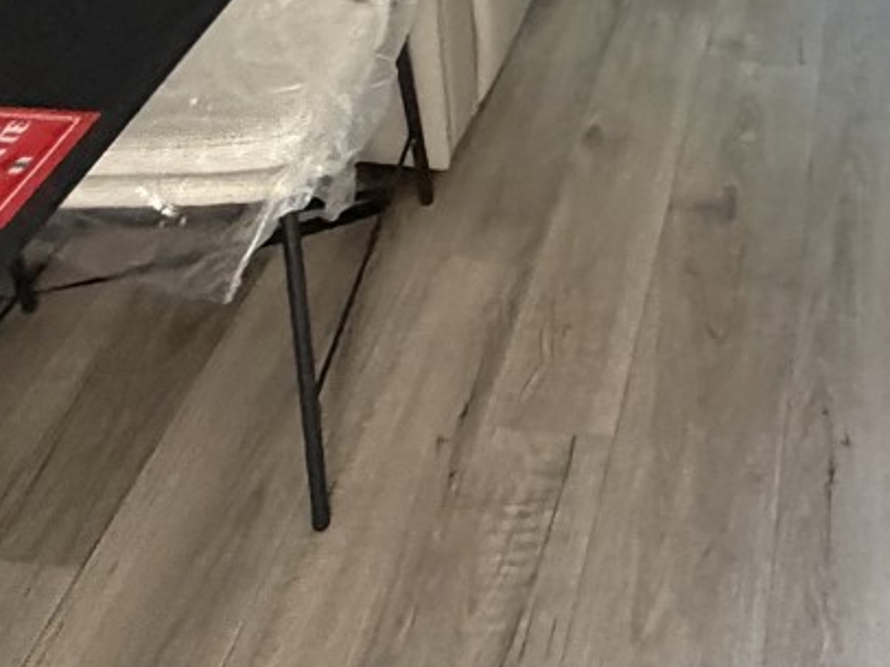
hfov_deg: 33.6
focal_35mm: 55
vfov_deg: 20.7
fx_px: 1414
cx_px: 748
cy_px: -448
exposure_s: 1/60
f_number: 2.2
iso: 500
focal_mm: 2.22
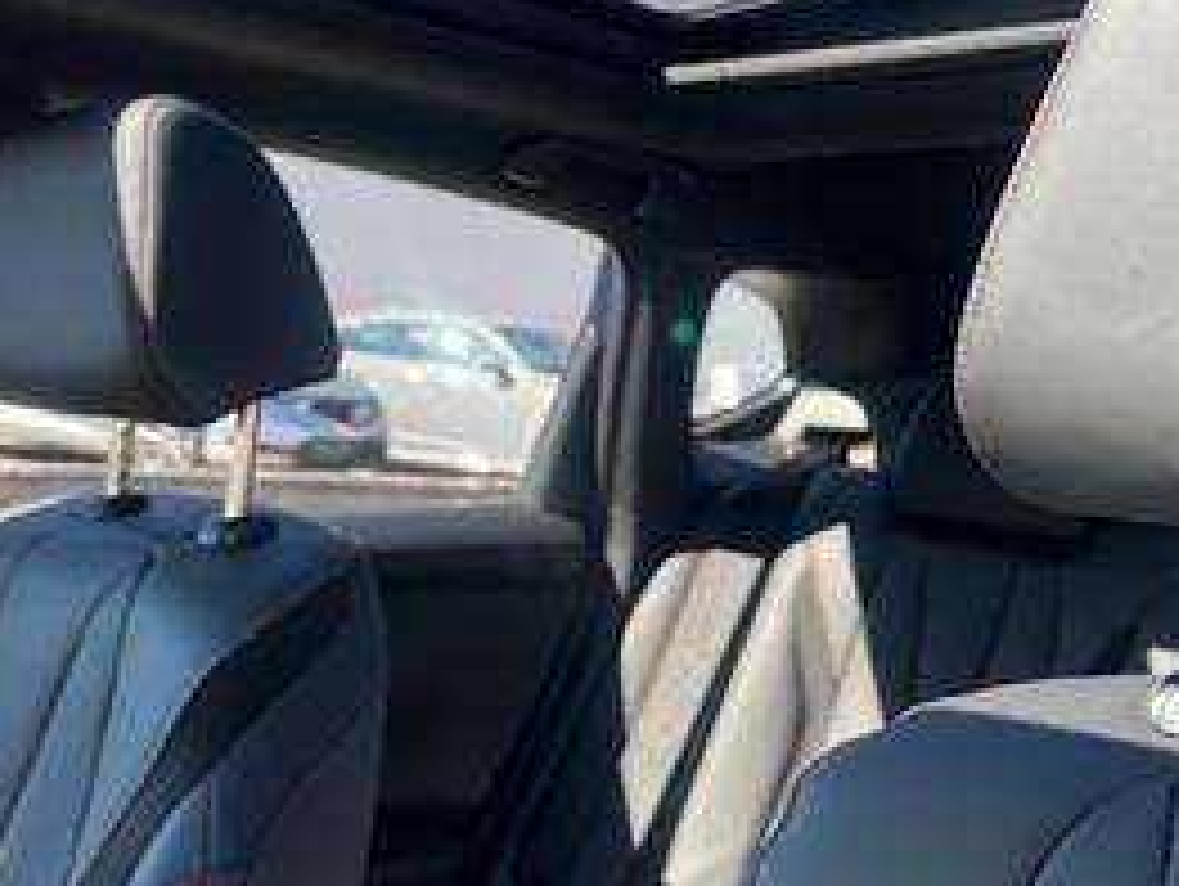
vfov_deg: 29.0
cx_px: 554
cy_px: 333
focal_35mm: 50
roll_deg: -4.9
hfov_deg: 38.1
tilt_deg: +3.7
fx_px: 1705
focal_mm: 5.1
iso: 40
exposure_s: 1/154
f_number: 1.6
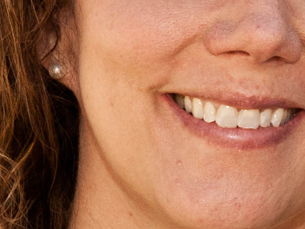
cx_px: 607
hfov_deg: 4.3
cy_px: 16
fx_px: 3999
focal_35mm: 454
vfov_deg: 3.3
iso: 400
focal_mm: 66
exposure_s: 1/200
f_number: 11
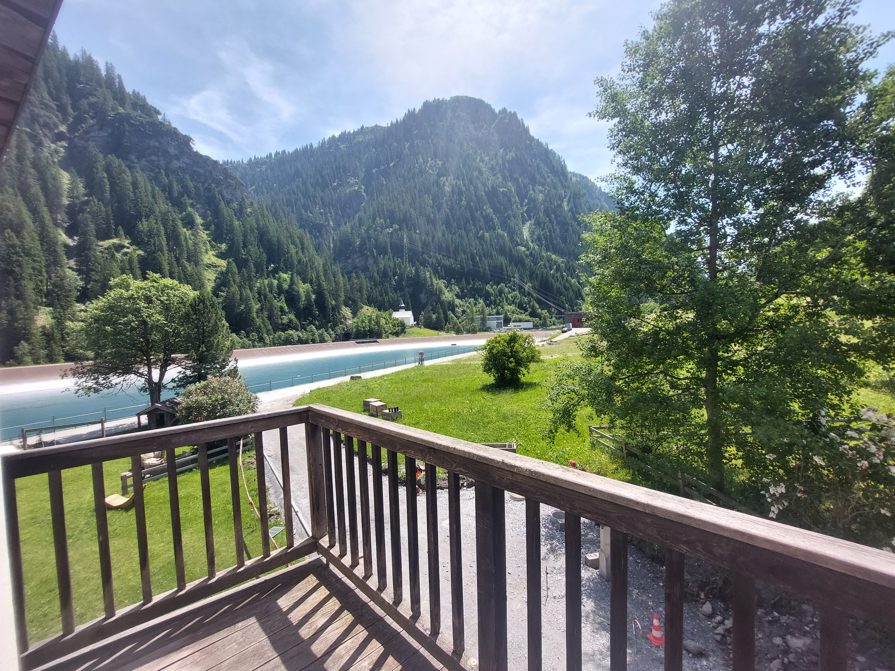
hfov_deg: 106.2
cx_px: 448
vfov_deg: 89.9
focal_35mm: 13
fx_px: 336
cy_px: 336
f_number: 2.2
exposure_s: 1/700
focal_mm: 1.74
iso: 50
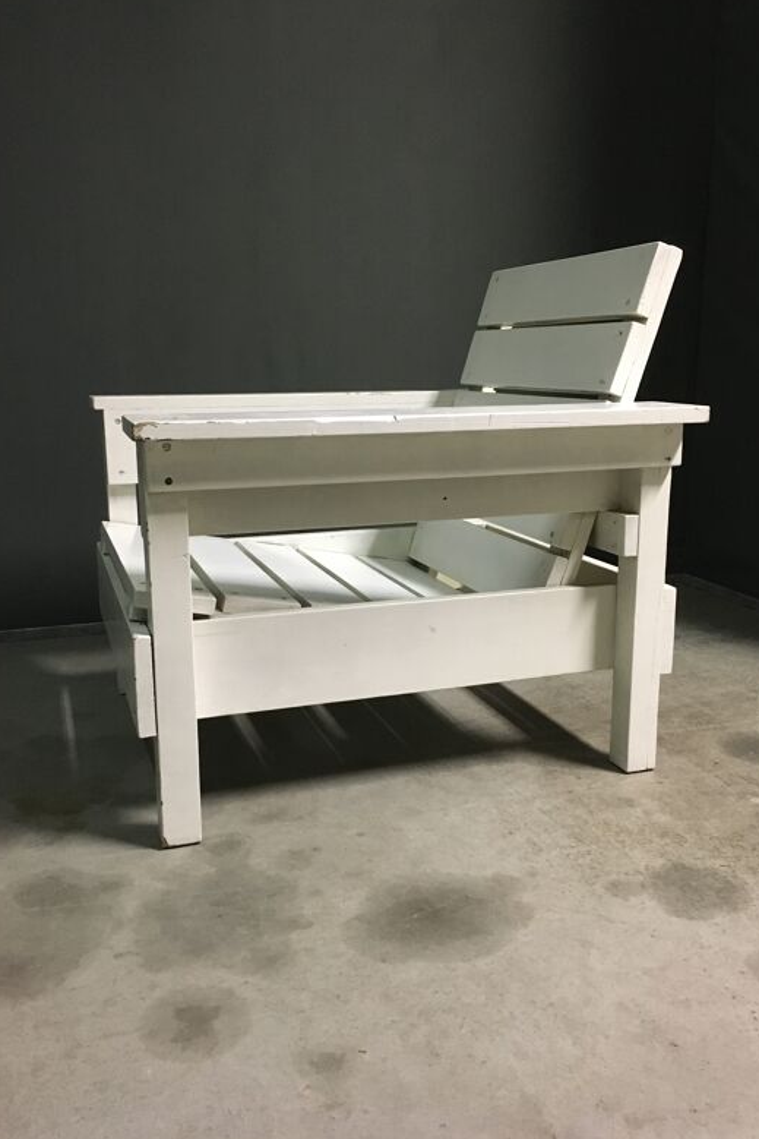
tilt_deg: -13.8
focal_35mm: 31
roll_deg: +0.1
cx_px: 376
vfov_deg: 60.3
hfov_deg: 42.3
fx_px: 980
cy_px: 567
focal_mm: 4.15
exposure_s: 1/17
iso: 250
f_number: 2.2
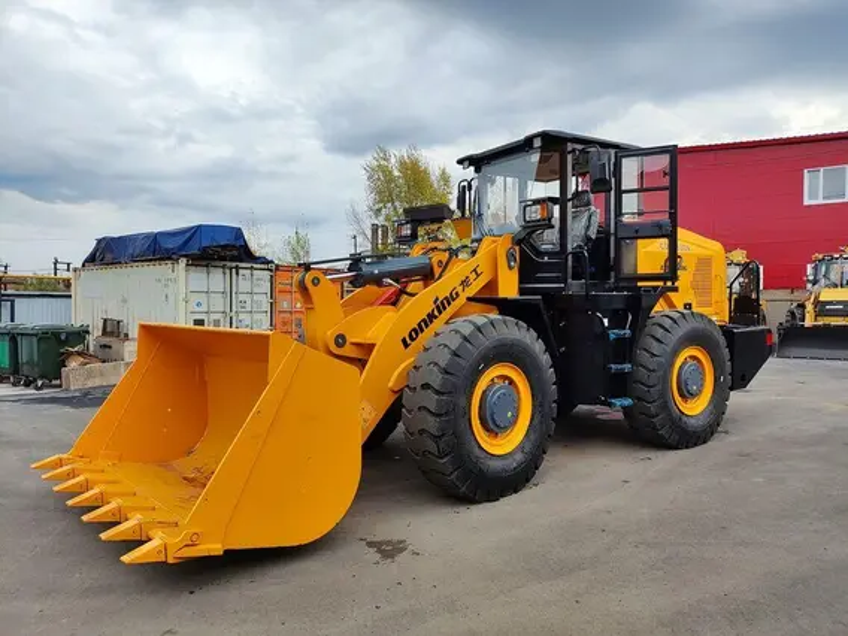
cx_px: 424
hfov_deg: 69.4
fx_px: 612
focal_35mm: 25
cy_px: 318
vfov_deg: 54.9
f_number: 1.79
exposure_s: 1/679
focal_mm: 4.71
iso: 50
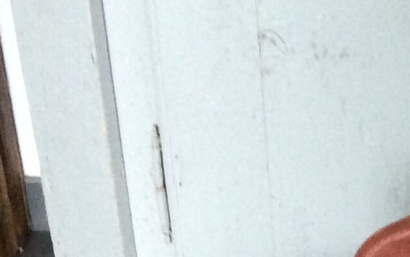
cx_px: 498
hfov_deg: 14.7
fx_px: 1531
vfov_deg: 8.9
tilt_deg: -41.7
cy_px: 542
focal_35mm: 137
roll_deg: -1.6
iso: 200
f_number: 2.4
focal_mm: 3.3
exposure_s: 1/25
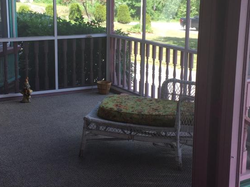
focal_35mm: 54
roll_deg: -2.5
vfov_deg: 26.9
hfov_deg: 35.6
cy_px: 69
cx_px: 119
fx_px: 390
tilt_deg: -8.4
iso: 32
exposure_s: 1/180
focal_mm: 4.15
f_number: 2.2
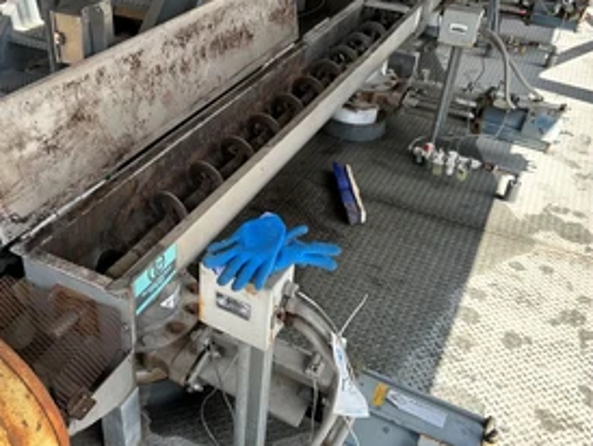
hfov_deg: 51.8
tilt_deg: -34.6
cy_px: 210
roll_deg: -1.0
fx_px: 600
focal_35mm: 35
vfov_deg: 40.7
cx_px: 208
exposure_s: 1/659
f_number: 1.78
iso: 80
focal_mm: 6.86
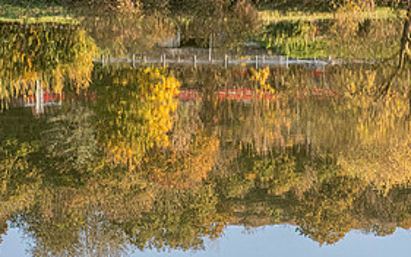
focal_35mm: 149
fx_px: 1670
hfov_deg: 14.0
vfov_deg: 8.8
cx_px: 245
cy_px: 157
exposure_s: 1/160
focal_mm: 70
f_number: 16
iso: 1400
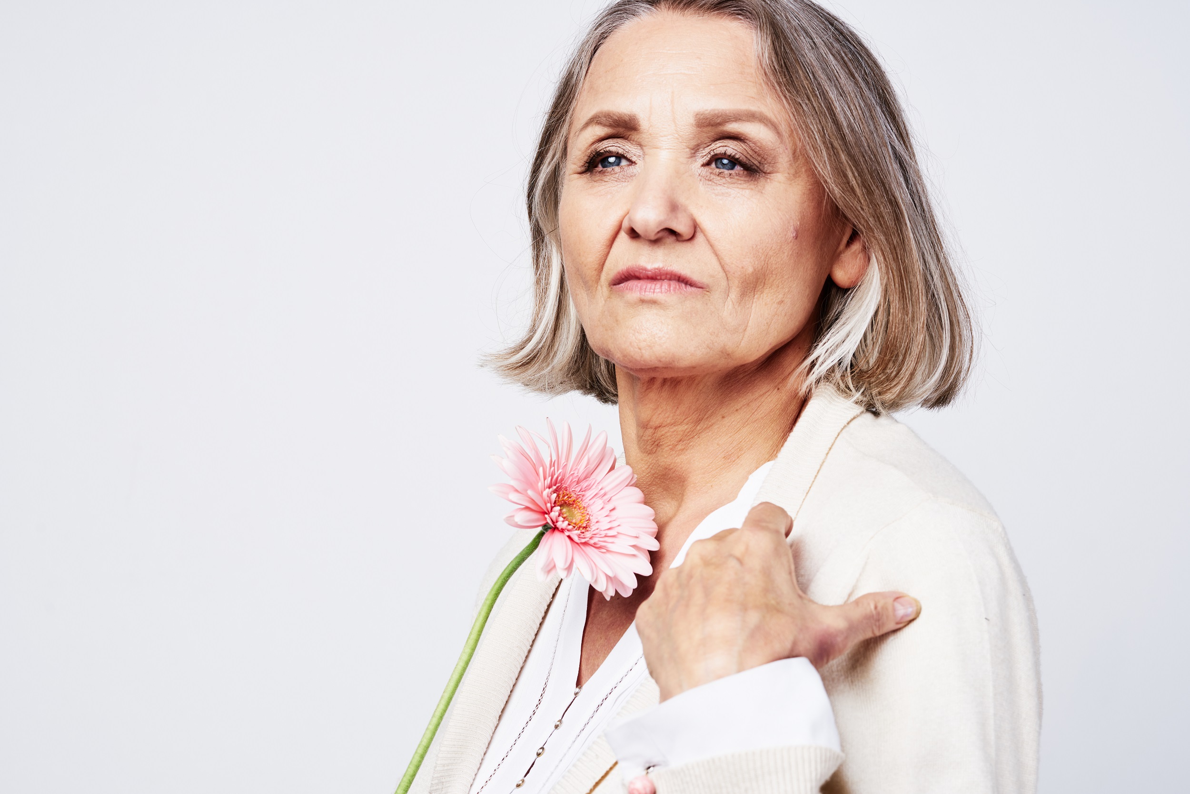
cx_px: 595
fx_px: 2810
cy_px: 397
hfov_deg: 23.9
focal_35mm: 85
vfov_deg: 16.1
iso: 100
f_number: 9
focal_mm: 85
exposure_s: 1/125
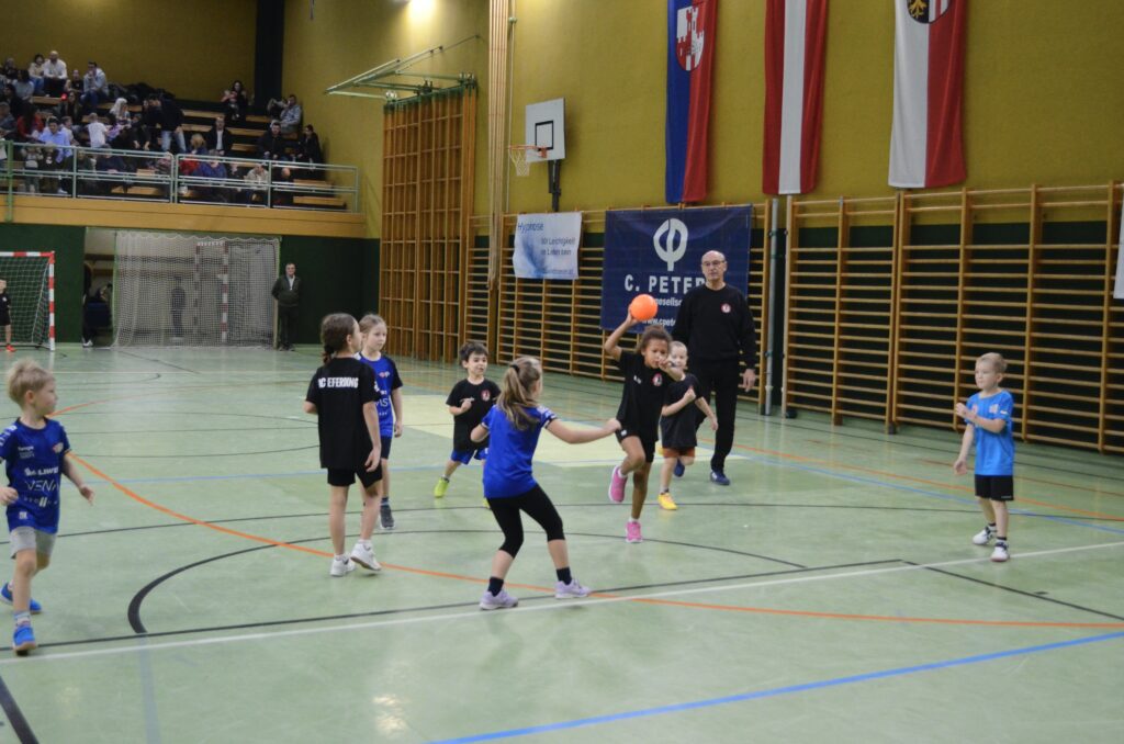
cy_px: 372
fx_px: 1122
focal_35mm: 36
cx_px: 562
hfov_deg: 53.2
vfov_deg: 36.7
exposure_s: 1/320
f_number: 4
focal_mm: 24
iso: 1600
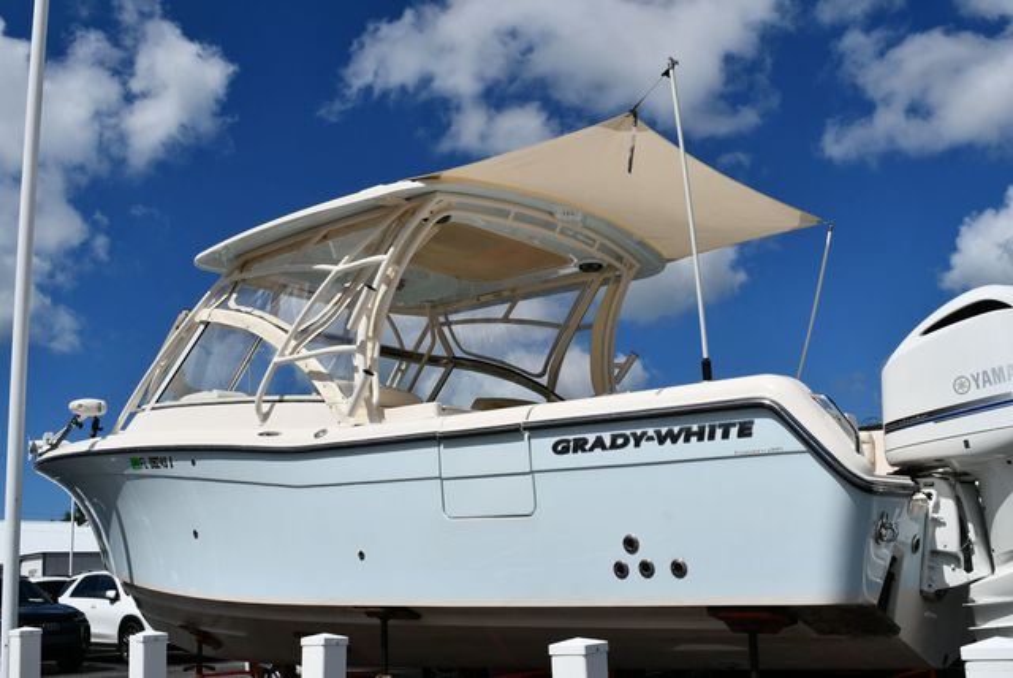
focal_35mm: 36
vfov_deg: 36.9
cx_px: 506
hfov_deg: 53.1
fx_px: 1014
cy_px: 339
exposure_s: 1/400
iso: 100
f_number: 10
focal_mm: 18
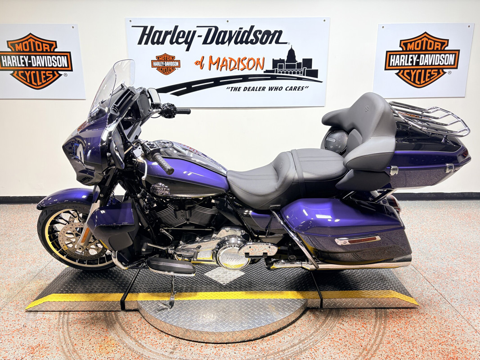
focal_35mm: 26
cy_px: 180
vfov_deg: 53.1
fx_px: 360
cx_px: 240
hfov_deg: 67.3
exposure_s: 1/120
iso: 50
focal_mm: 5.96
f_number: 1.6
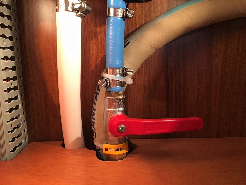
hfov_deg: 61.6
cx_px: 123
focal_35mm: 29
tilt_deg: -8.5
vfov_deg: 48.2
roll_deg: +0.3
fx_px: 206
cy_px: 92
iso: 200
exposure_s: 1/33
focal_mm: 4.15
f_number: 2.2
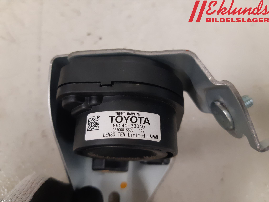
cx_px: 134
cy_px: 101
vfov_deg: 53.1
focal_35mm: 26
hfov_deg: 67.3
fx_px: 202
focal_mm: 3.93
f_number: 1.7
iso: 320
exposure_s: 1/50
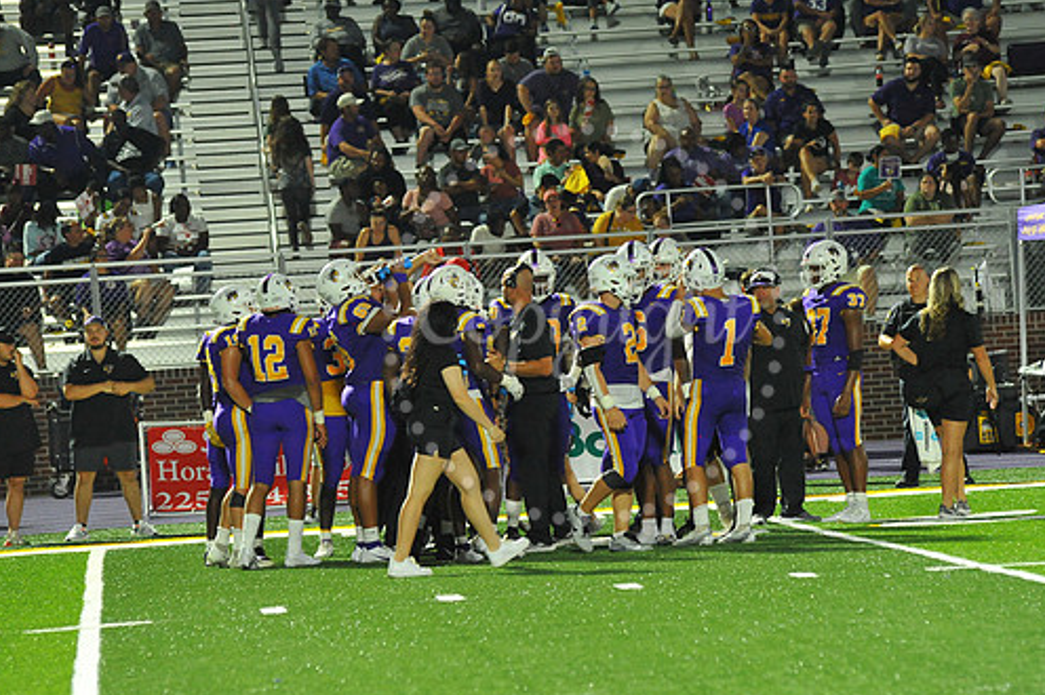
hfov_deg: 8.8
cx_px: 584
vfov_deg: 5.9
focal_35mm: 234
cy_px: 322
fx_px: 6788
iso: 4000
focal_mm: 200
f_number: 5.6
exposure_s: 1/200
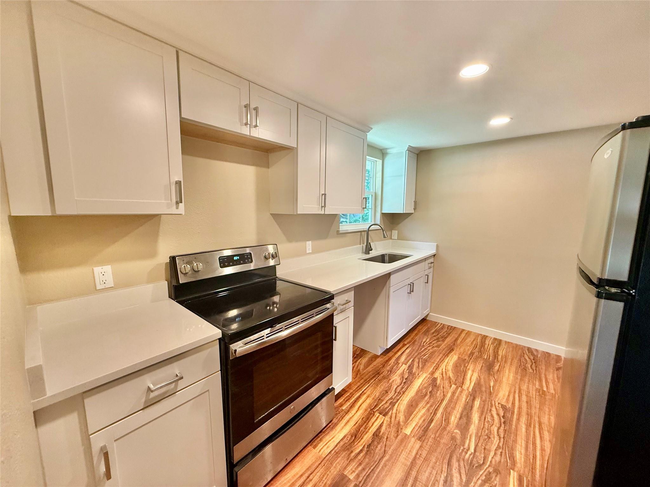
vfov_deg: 85.7
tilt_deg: -7.2
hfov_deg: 102.1
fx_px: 263
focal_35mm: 14
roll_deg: -0.5
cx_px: 325
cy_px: 244
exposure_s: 1/120
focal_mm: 2.22
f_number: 2.2
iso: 250
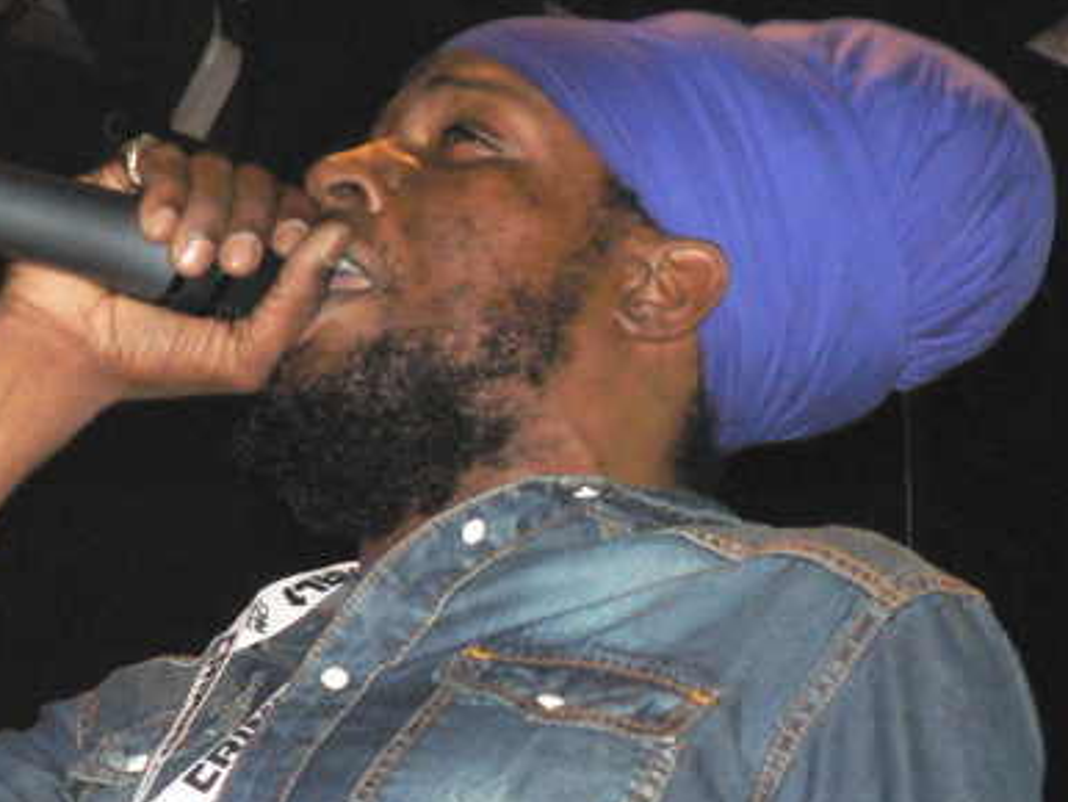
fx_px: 4785
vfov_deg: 9.6
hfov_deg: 12.7
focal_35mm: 155
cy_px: 470
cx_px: 405
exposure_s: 1/60
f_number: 3.2
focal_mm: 16.9
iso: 400
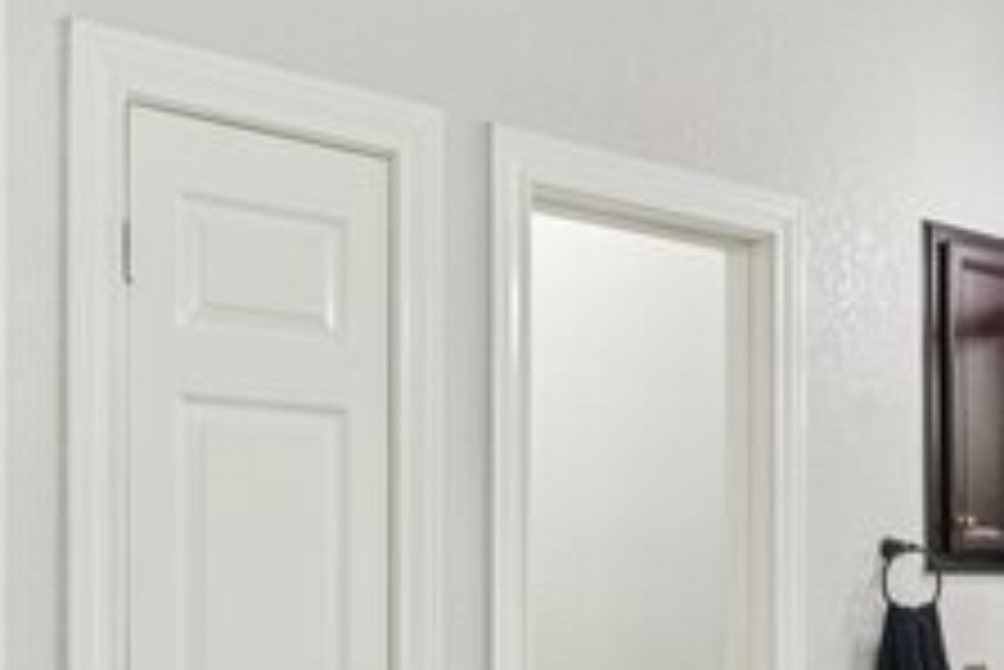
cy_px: 614
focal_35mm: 46
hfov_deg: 42.6
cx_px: 428
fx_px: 1284
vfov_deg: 28.1
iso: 800
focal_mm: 16
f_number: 9
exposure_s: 1/13
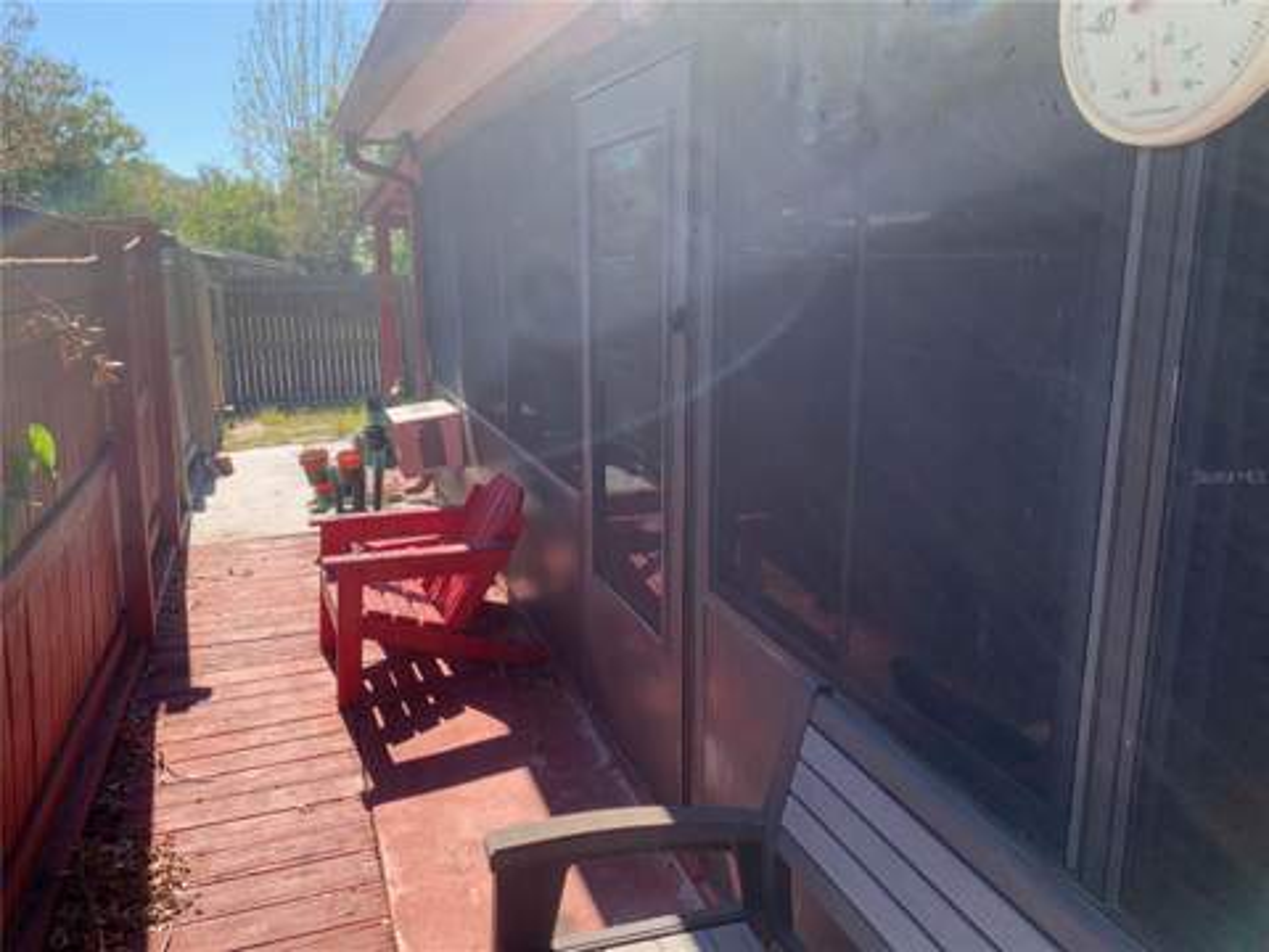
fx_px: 953
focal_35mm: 26
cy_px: 476
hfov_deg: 67.3
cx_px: 634
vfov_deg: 53.1
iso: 25
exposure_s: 1/616
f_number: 1.8
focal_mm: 4.25
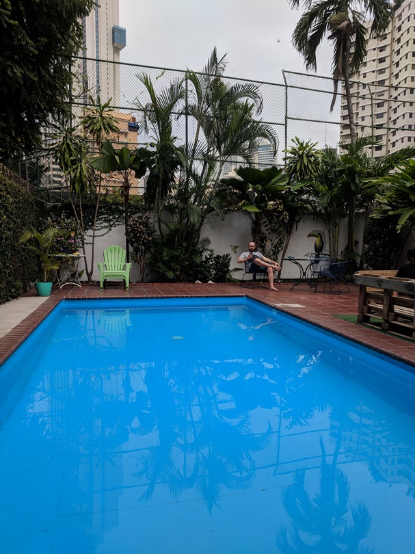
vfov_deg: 67.3
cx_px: 208
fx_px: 416
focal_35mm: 26
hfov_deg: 53.0
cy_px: 277
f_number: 2
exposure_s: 1/139
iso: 50
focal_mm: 4.67
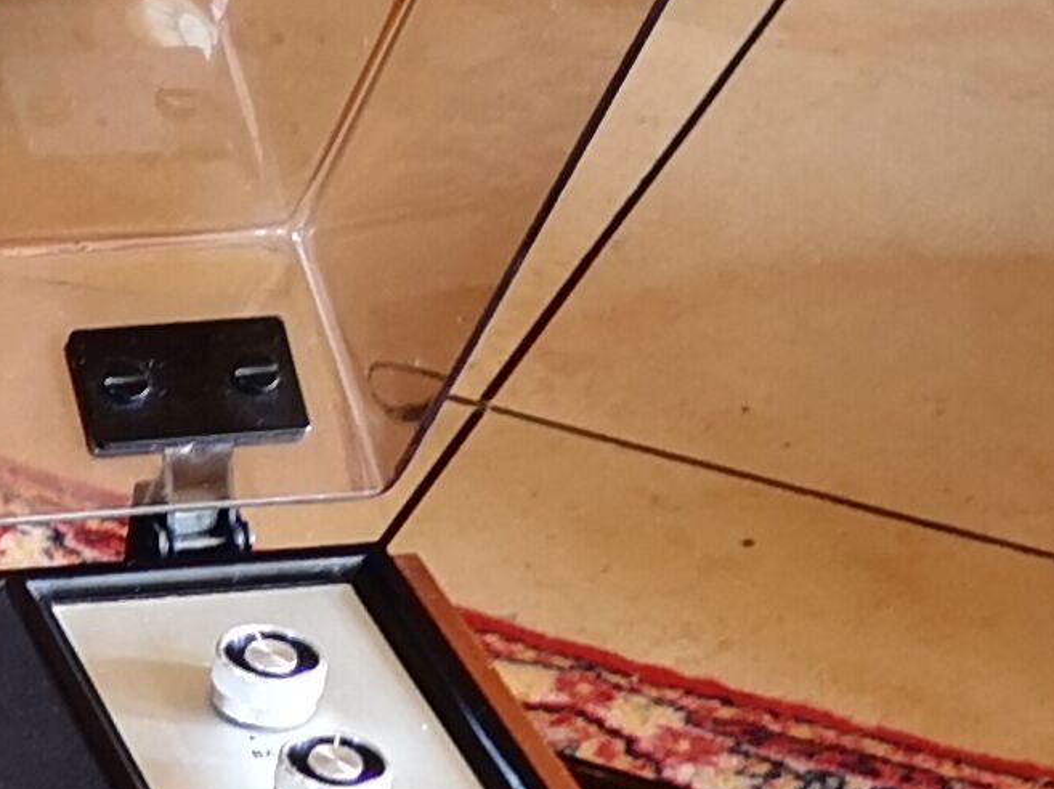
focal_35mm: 150
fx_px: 4565
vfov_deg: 9.7
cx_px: -735
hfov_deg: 12.3
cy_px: 953
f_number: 1.8
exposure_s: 1/25
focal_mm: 5.58
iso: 400
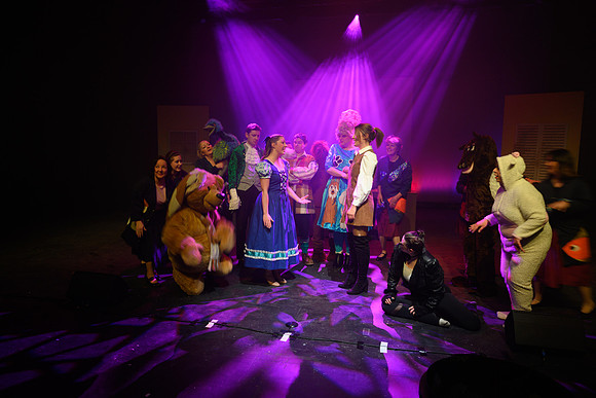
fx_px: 397
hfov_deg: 73.7
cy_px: 199
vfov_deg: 53.2
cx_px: 298
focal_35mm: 24
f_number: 8
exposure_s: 1/13
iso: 800
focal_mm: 24
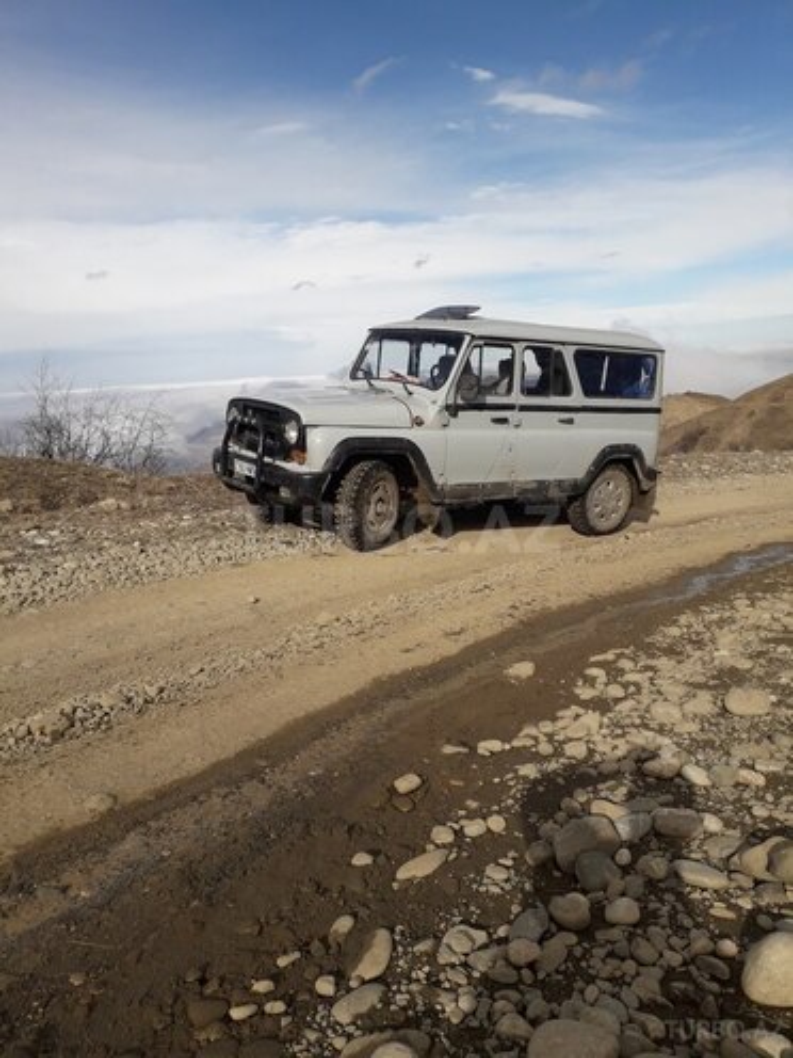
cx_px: 396
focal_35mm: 27
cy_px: 529
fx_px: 825
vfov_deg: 65.3
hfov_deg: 51.4
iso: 40
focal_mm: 3.6
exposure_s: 1/2618
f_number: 1.9
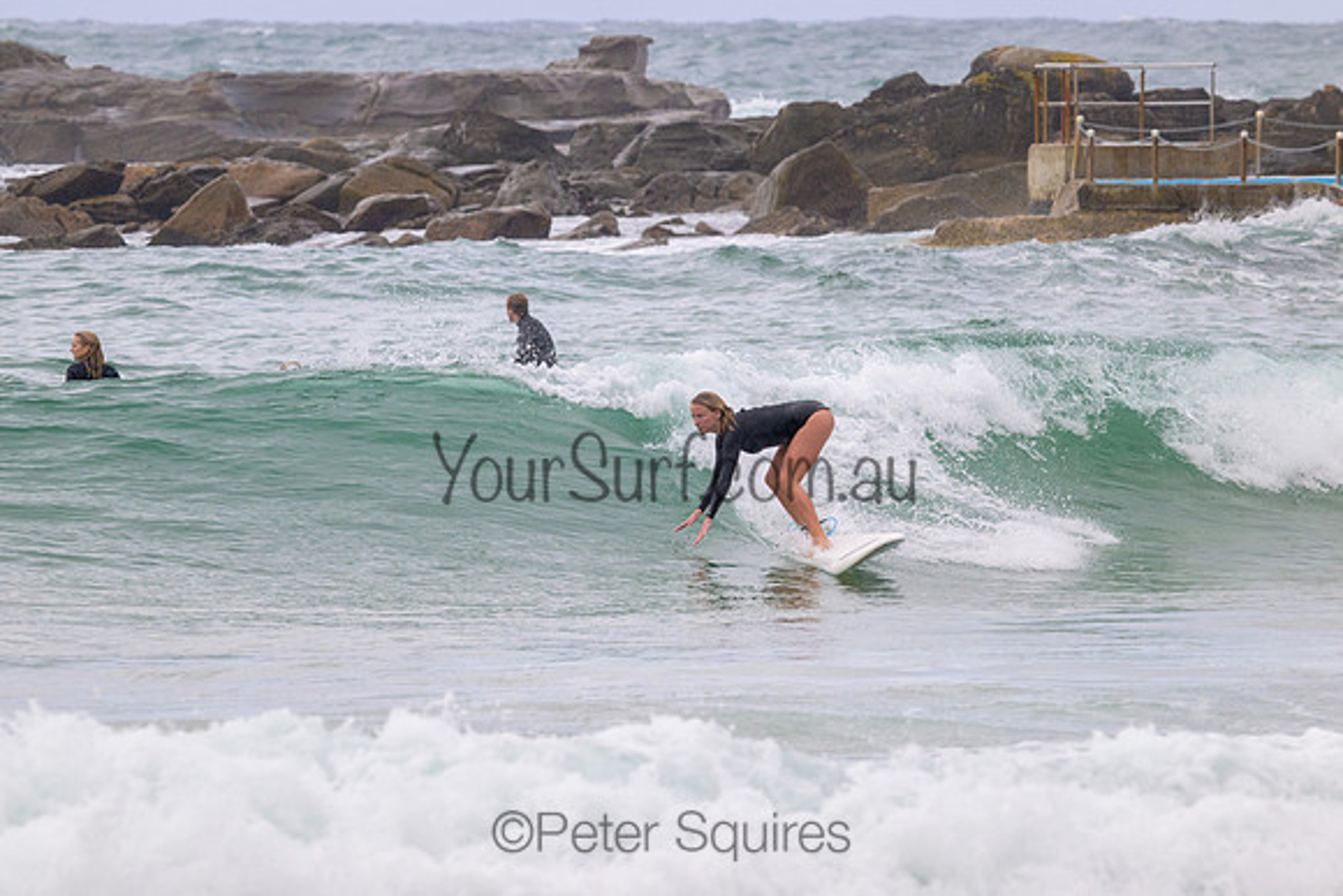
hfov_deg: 4.7
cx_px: 672
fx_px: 16318
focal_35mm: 437
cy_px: 448
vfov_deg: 3.1
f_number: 11
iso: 1000
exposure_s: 1/1250
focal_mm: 430
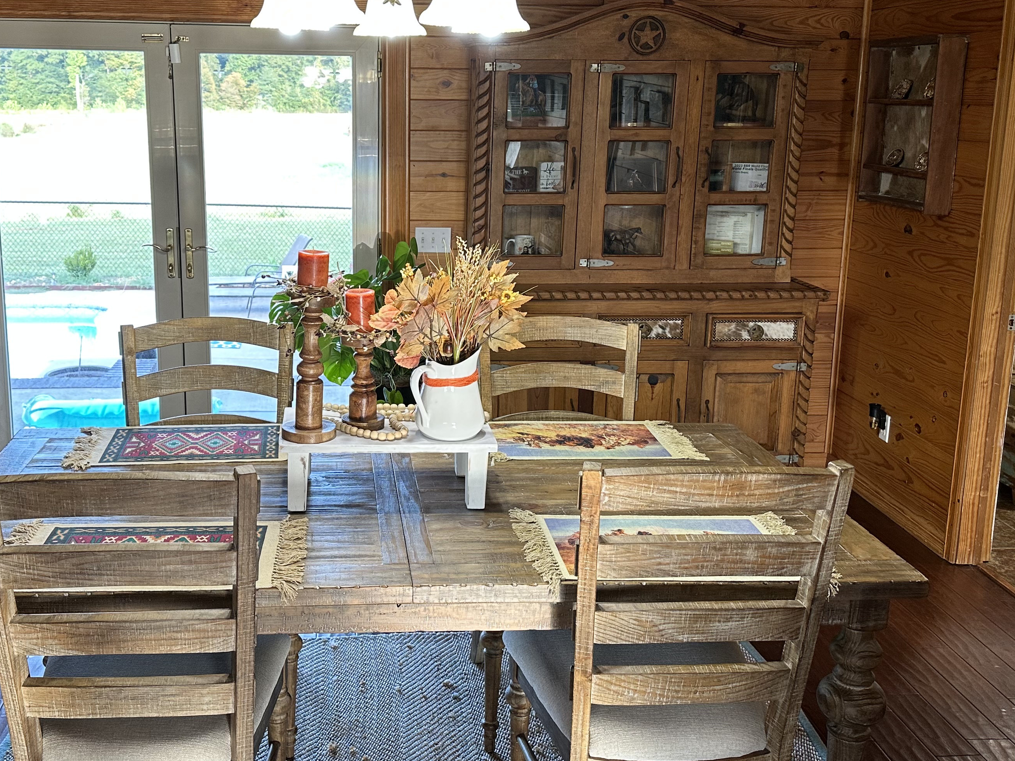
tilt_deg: -11.7
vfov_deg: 38.6
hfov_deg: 49.9
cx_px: 411
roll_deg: -0.7
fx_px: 1085
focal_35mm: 37
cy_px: 321
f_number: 1.78
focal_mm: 6.86
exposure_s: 1/60
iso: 125
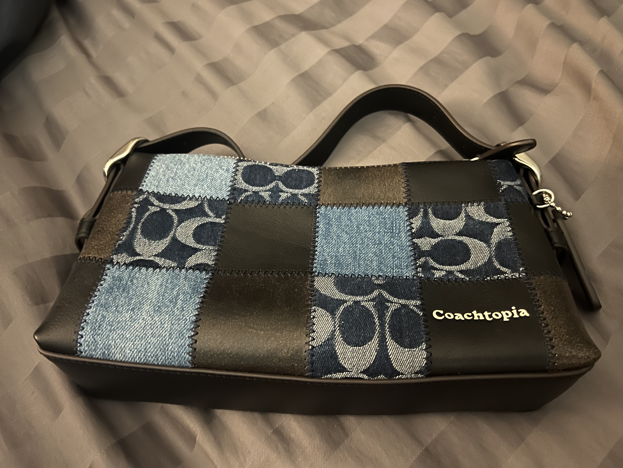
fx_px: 468
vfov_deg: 53.1
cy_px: 234
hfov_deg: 67.3
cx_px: 312
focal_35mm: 26
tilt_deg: -54.6
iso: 1000
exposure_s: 1/20
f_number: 1.5
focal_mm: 5.7
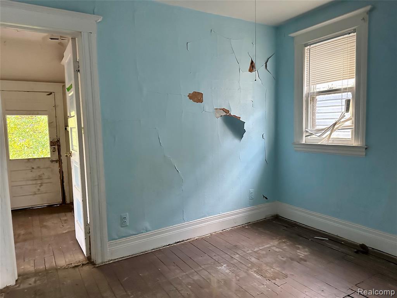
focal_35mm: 24
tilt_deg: -5.3
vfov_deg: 56.8
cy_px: 149
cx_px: 198
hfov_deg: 71.6
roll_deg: +1.0
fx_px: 275
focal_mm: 6.86
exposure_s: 1/56
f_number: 1.78
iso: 1000
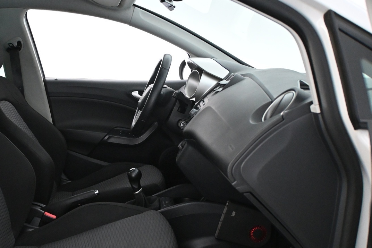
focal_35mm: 69
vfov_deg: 19.6
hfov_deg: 28.9
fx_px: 714
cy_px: 170
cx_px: 108
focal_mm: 30.5
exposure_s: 1/80
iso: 3200
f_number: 4.8
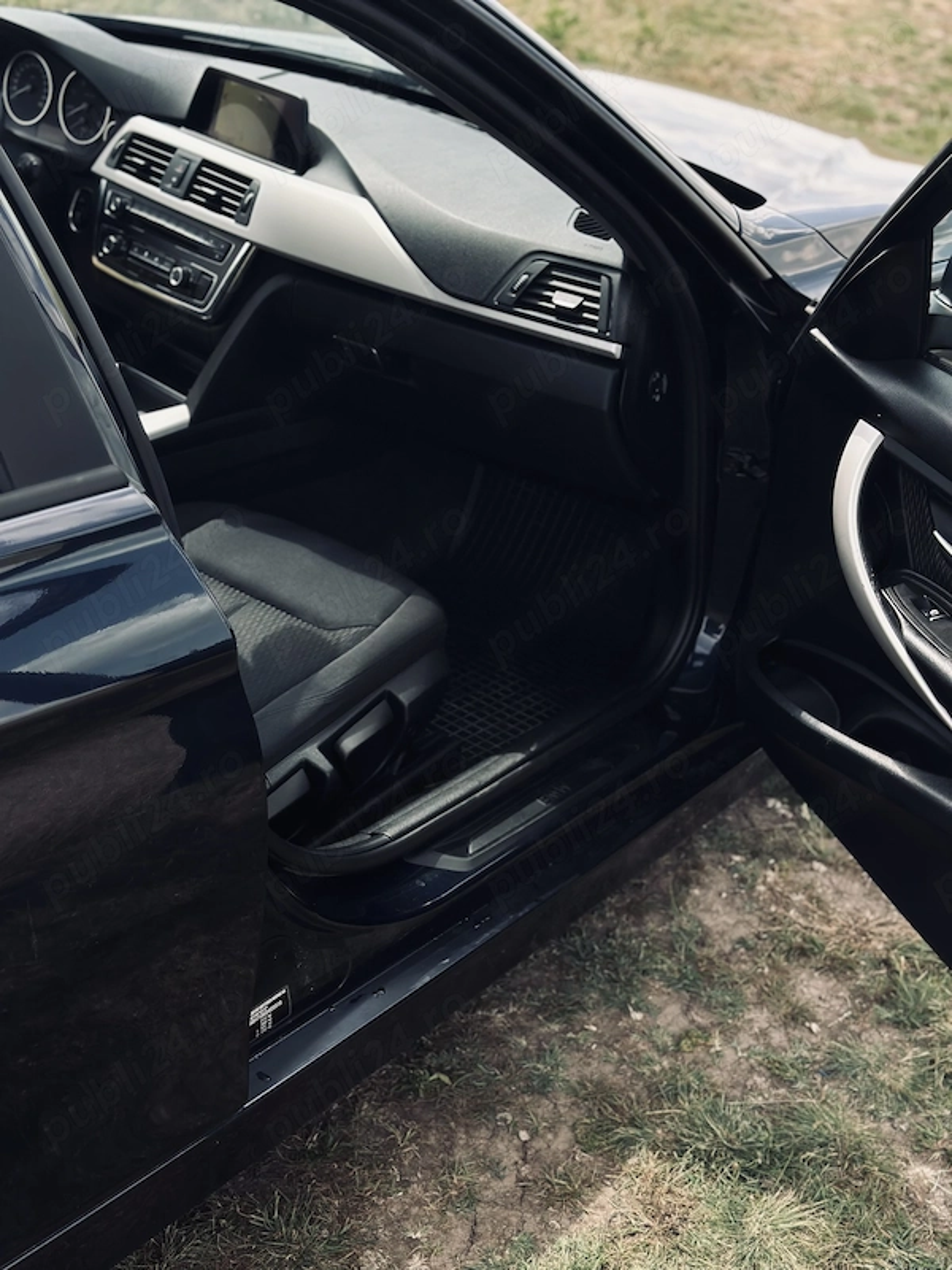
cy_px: 635
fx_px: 1760
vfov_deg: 39.7
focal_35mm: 48
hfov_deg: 30.3
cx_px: 476
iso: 80
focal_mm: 6.86
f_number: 1.78
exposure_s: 1/1357
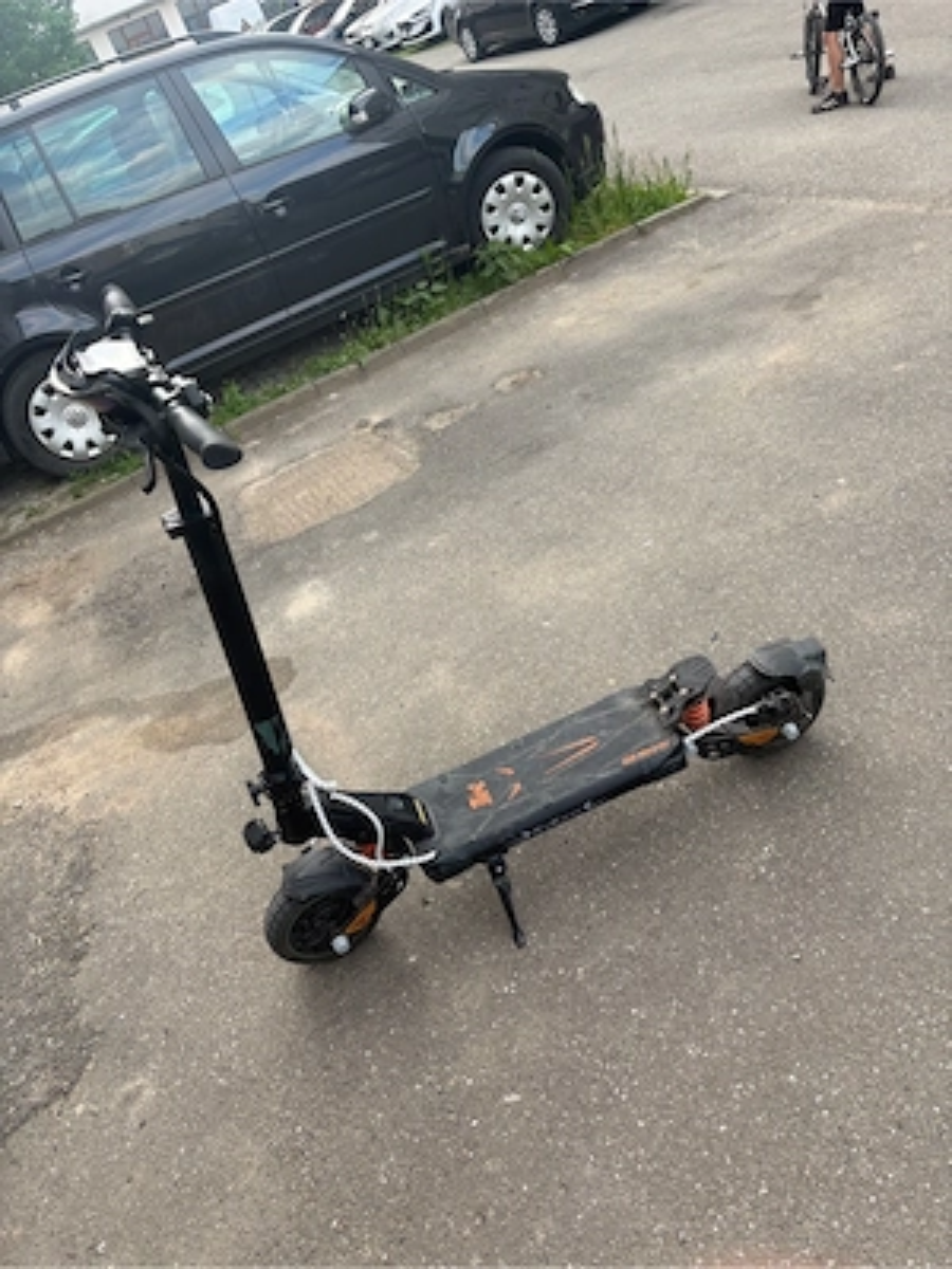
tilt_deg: -33.3
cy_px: 634
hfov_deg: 53.1
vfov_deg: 67.3
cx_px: 476
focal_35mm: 26
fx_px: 953
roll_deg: +24.2
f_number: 1.6
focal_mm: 5.96
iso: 40
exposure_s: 1/122
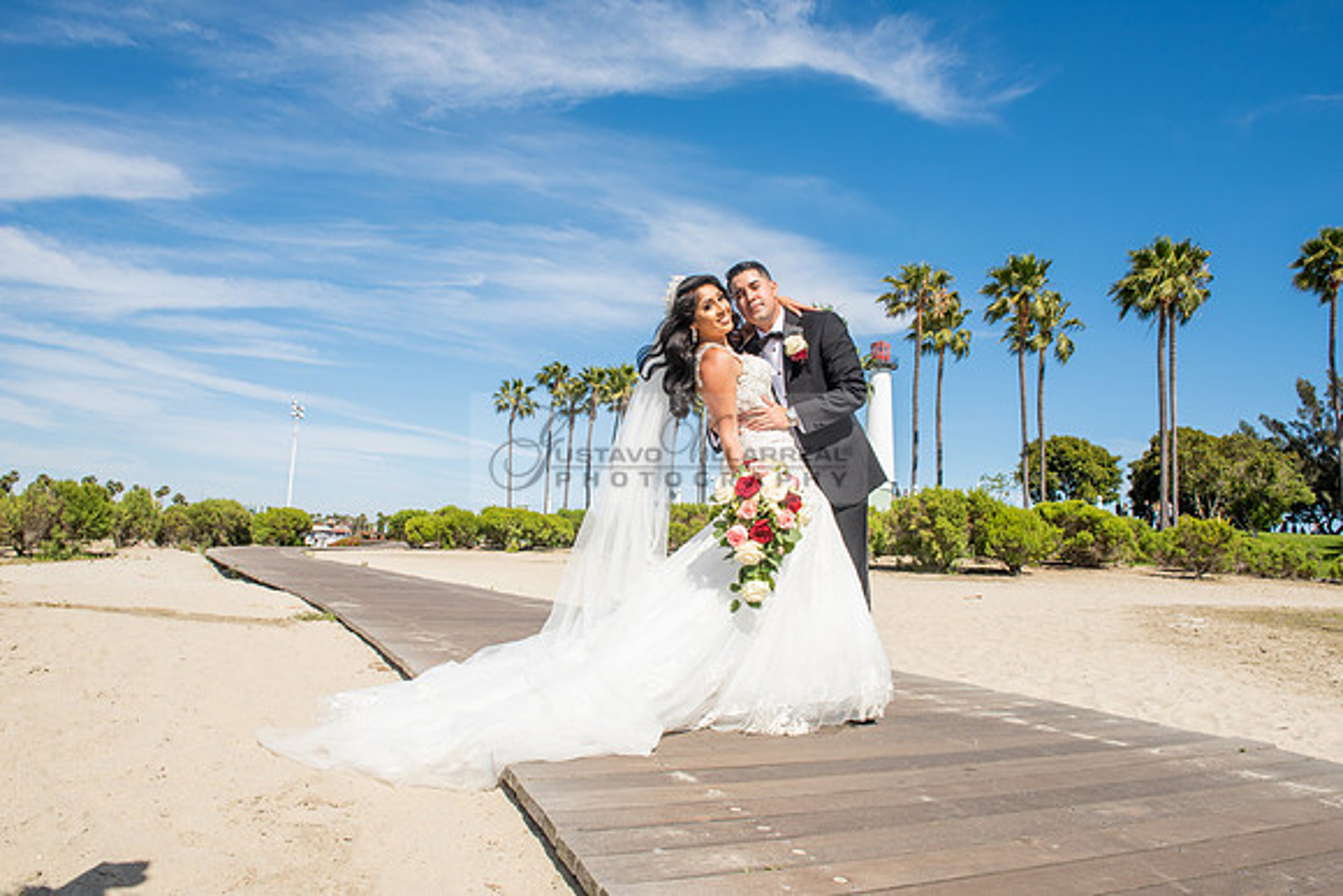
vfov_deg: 53.2
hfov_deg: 73.7
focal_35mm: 24
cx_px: 672
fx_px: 896
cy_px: 448
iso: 200
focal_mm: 24
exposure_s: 1/250
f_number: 14
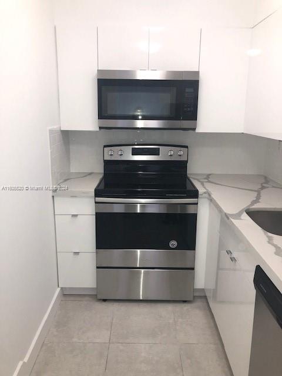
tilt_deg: -14.0
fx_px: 304
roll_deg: -0.5
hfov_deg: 49.7
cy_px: 188
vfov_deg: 63.4
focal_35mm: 28
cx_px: 141
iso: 80
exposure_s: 1/120
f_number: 1.8
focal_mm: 3.99
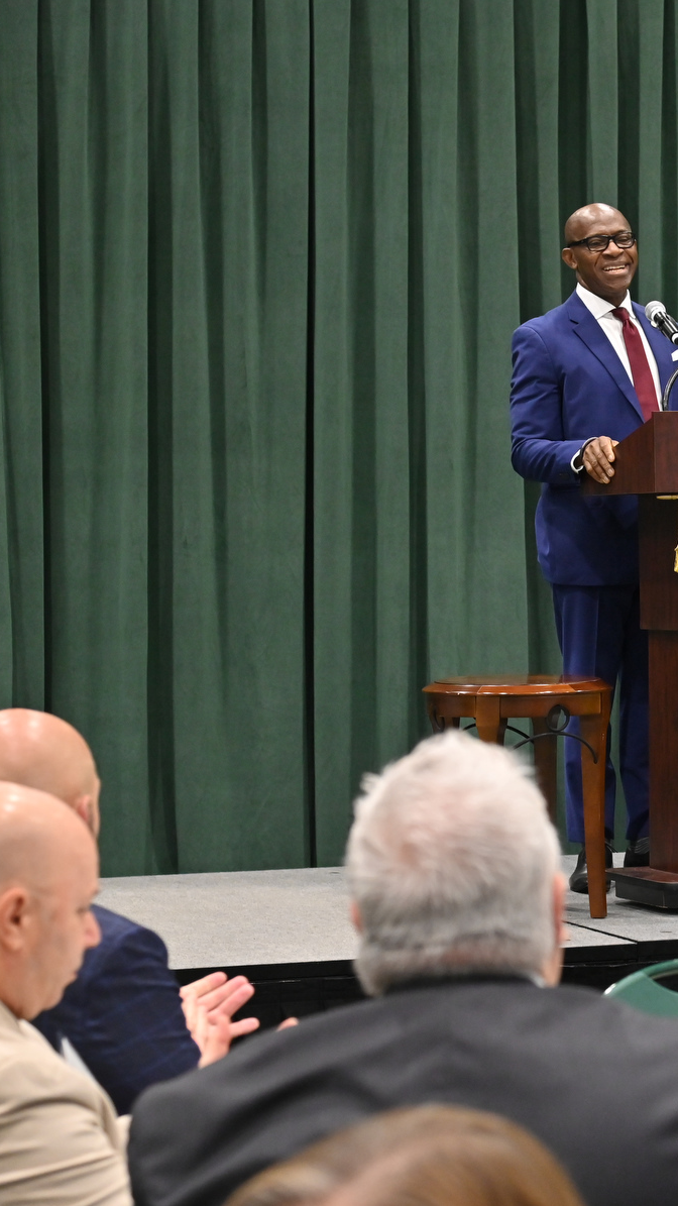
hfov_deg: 9.7
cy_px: 604
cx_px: 822
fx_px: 3932
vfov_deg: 17.4
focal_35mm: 123
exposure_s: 1/200
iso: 2000
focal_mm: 78
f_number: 5
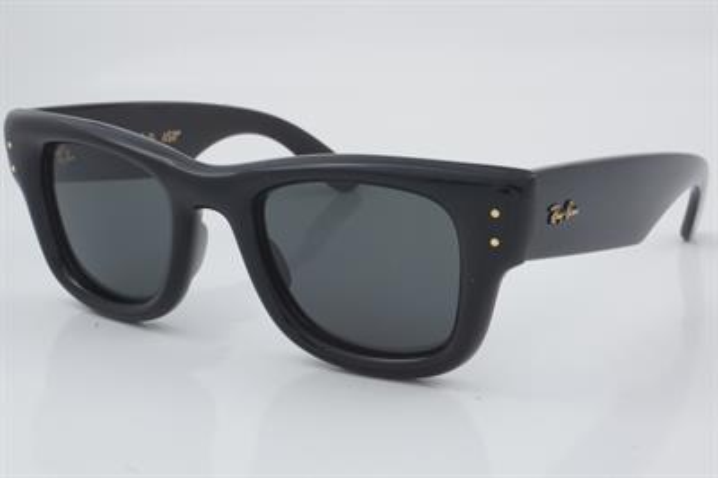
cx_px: 359
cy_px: 239
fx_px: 1345
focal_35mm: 68
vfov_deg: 20.1
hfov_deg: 29.9
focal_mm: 45
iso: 100
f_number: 32
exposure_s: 1/3
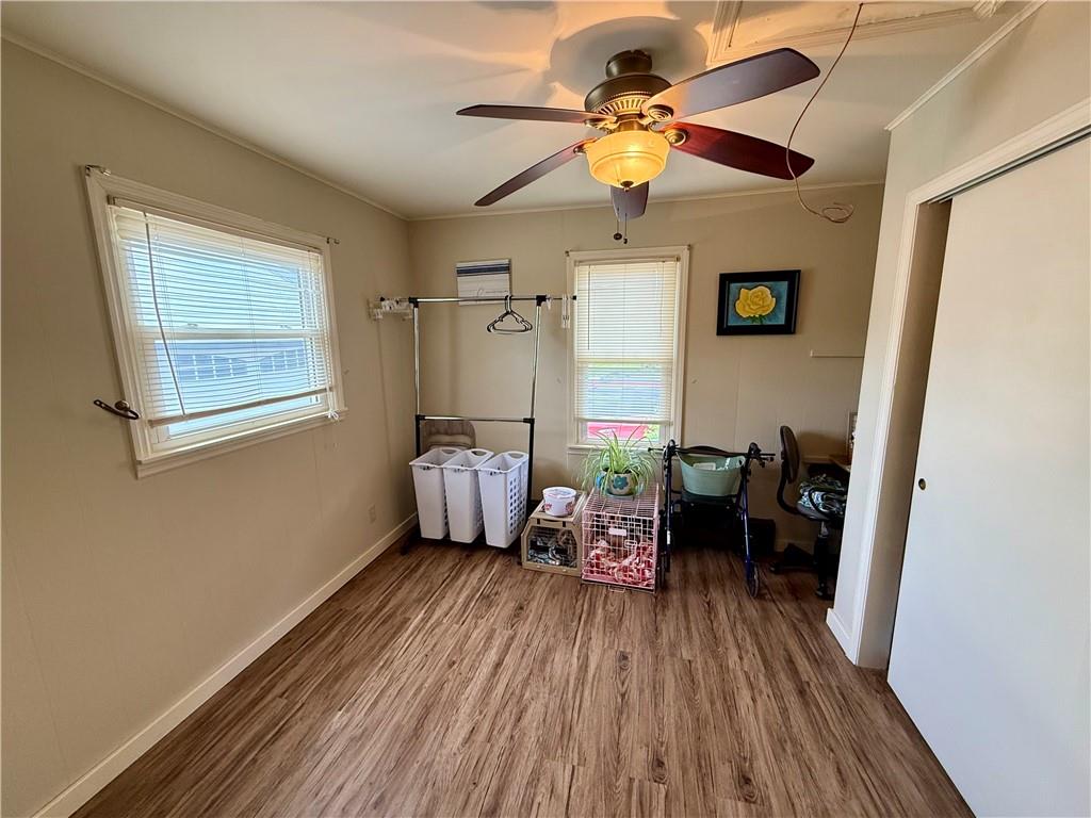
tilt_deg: -10.4
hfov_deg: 102.1
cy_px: 409
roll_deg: +0.8
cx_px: 546
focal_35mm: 14
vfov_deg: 85.7
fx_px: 441
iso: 200
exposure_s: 1/120
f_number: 2.2
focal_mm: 2.22
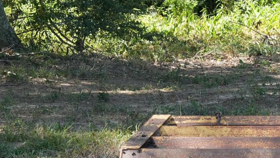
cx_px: 583
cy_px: 139
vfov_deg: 4.8
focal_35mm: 253
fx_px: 1878
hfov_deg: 8.1
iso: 400
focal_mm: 52
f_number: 5
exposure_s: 1/200
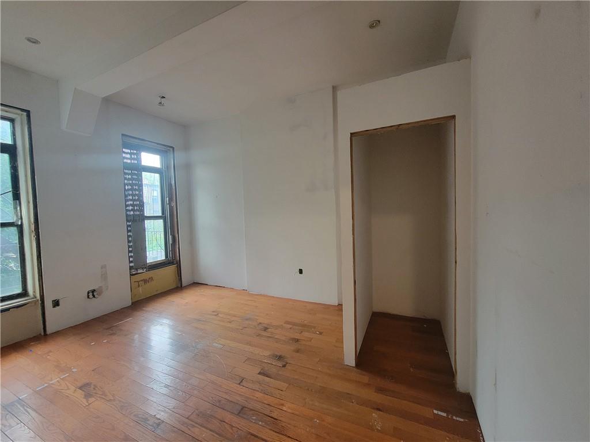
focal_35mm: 13
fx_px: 222
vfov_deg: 89.9
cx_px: 295
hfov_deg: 106.2
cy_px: 221
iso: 400
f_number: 2.2
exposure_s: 1/60
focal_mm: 2.2
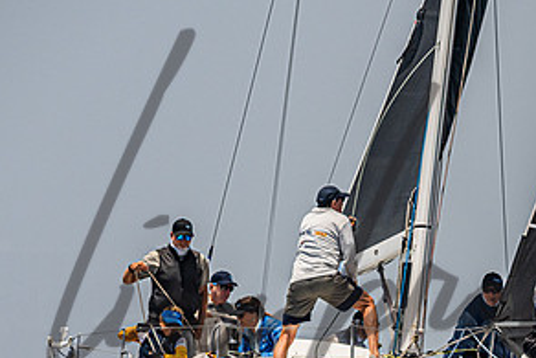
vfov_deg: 2.3
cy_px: 411
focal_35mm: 589
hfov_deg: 3.5
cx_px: 430
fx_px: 8773
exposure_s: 1/6400
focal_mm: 220
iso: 400
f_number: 6.3
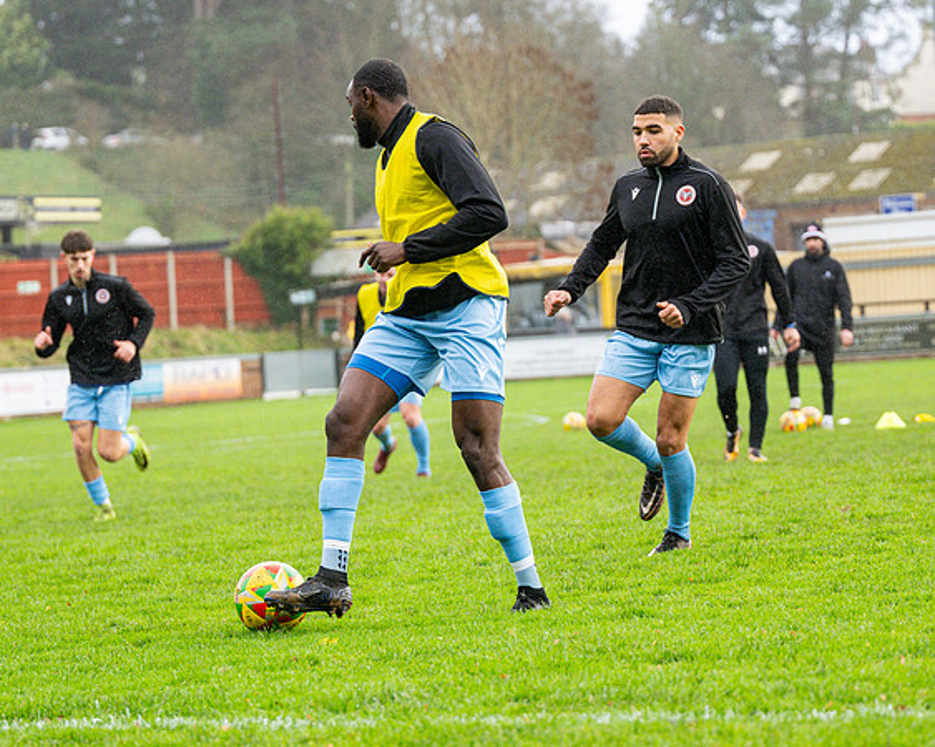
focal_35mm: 132
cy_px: 374
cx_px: 508
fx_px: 3647
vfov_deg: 11.7
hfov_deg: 14.6
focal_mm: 78
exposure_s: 1/1600
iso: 800
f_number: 2.8
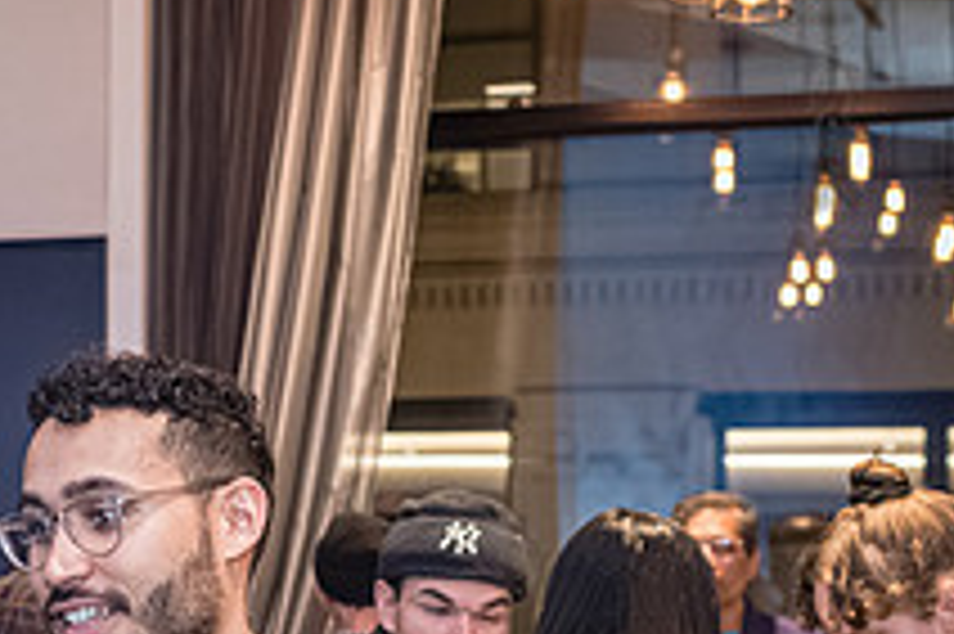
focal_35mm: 113
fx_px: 2992
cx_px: 99
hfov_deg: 17.8
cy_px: 762
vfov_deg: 11.8
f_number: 4
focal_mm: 35
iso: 5000
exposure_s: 1/160
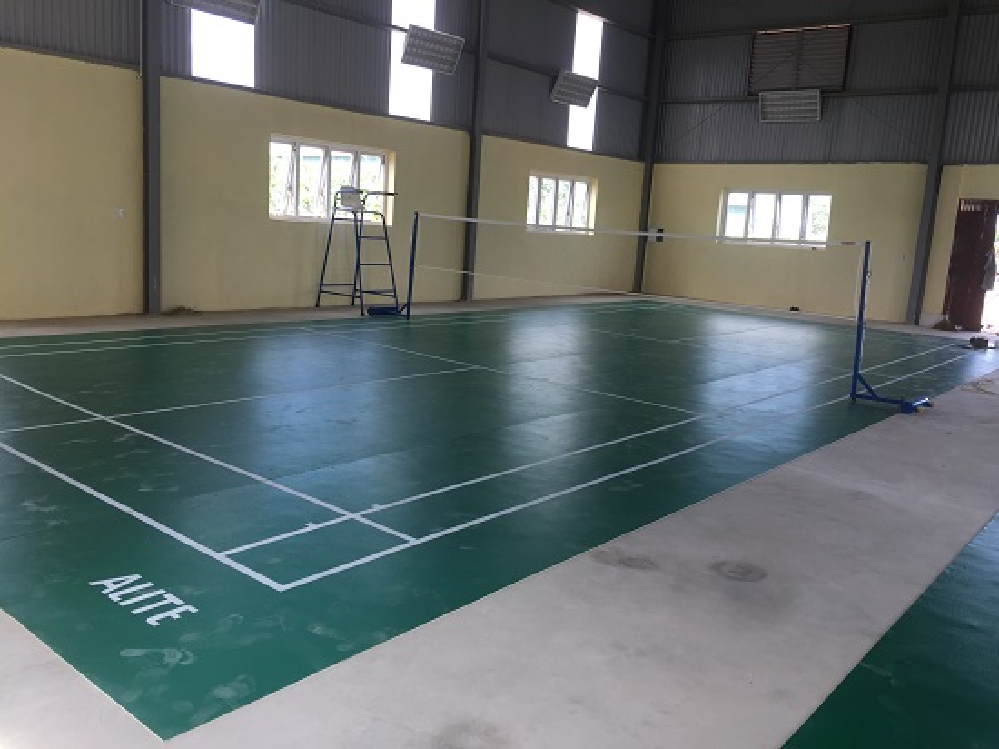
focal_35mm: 29
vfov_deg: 48.2
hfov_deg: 61.7
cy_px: 374
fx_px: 837
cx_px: 500
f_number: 2.2
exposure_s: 1/100
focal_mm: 4.15
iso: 32
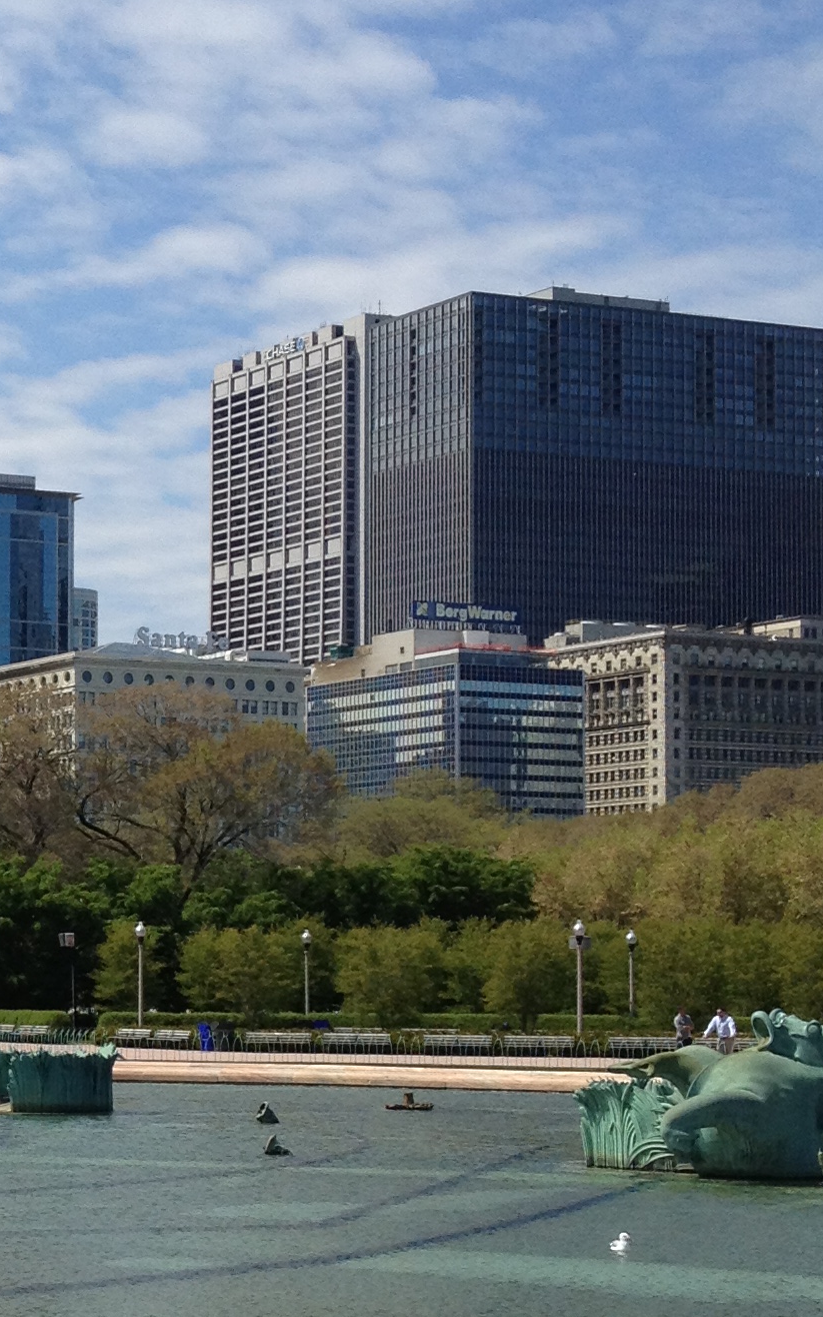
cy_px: 857
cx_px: -355
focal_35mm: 92
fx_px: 3300
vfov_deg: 22.5
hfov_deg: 13.5
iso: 64
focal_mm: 4.28
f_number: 2.4
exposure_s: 1/2123
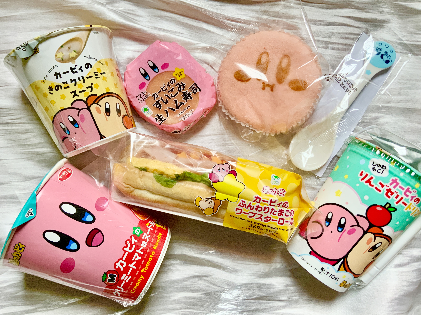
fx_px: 353
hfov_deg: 61.7
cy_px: 158
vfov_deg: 48.2
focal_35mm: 29
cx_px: 210
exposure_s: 1/60
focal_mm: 3
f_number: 1.8
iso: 80
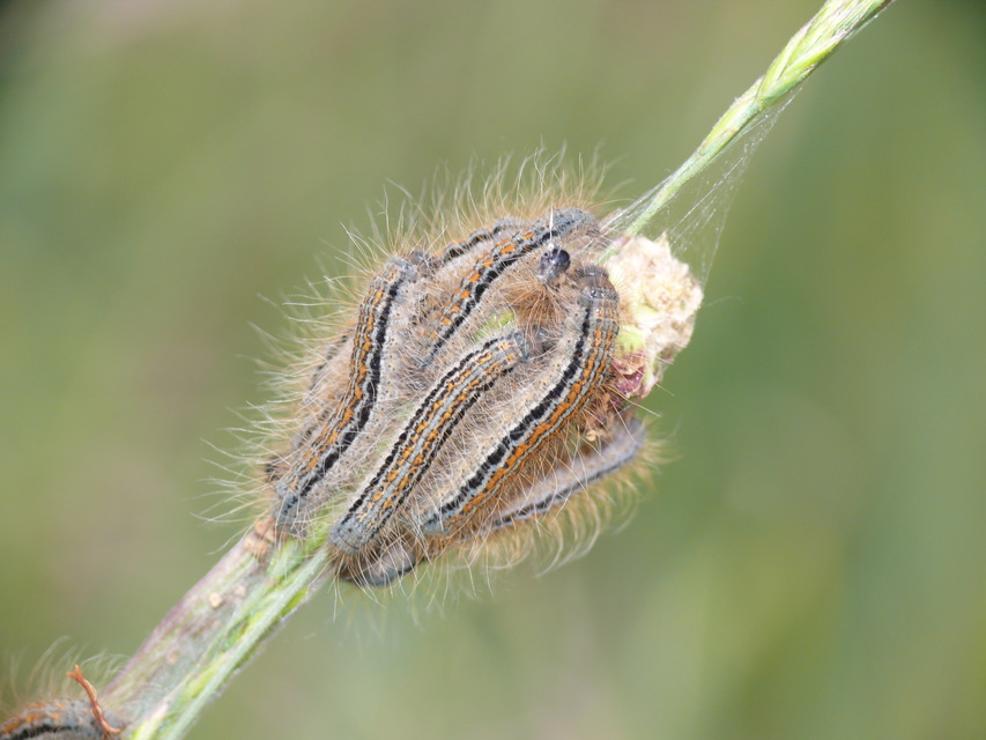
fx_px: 3988
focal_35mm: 140
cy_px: 370
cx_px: 493
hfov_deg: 14.1
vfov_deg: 10.6
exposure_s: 1/125
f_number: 4
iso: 100
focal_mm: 29.6
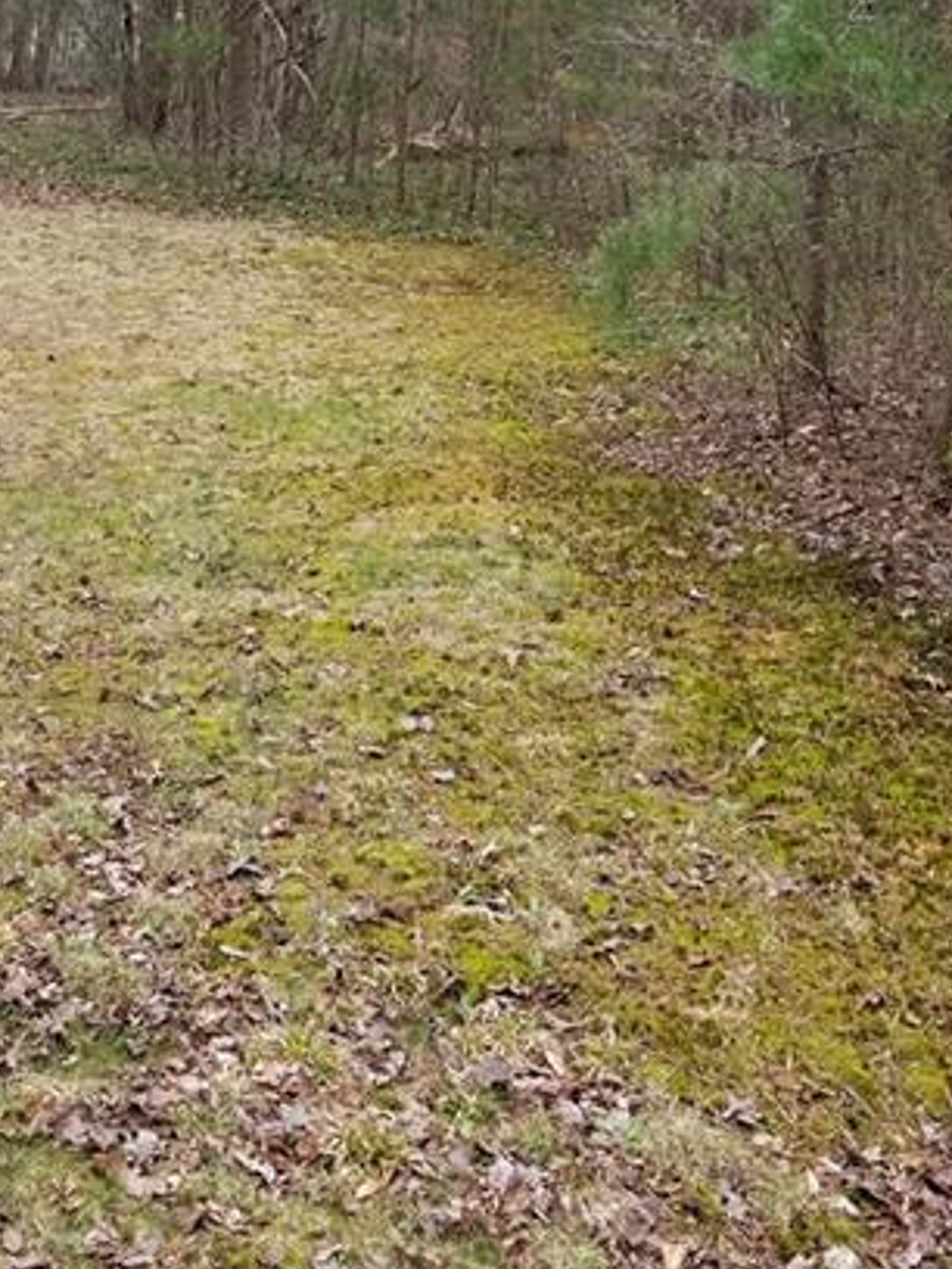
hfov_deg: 29.4
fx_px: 1797
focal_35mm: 49
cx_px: 277
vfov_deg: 38.0
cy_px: 320
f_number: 1.7
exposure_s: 1/368
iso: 50
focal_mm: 4.25
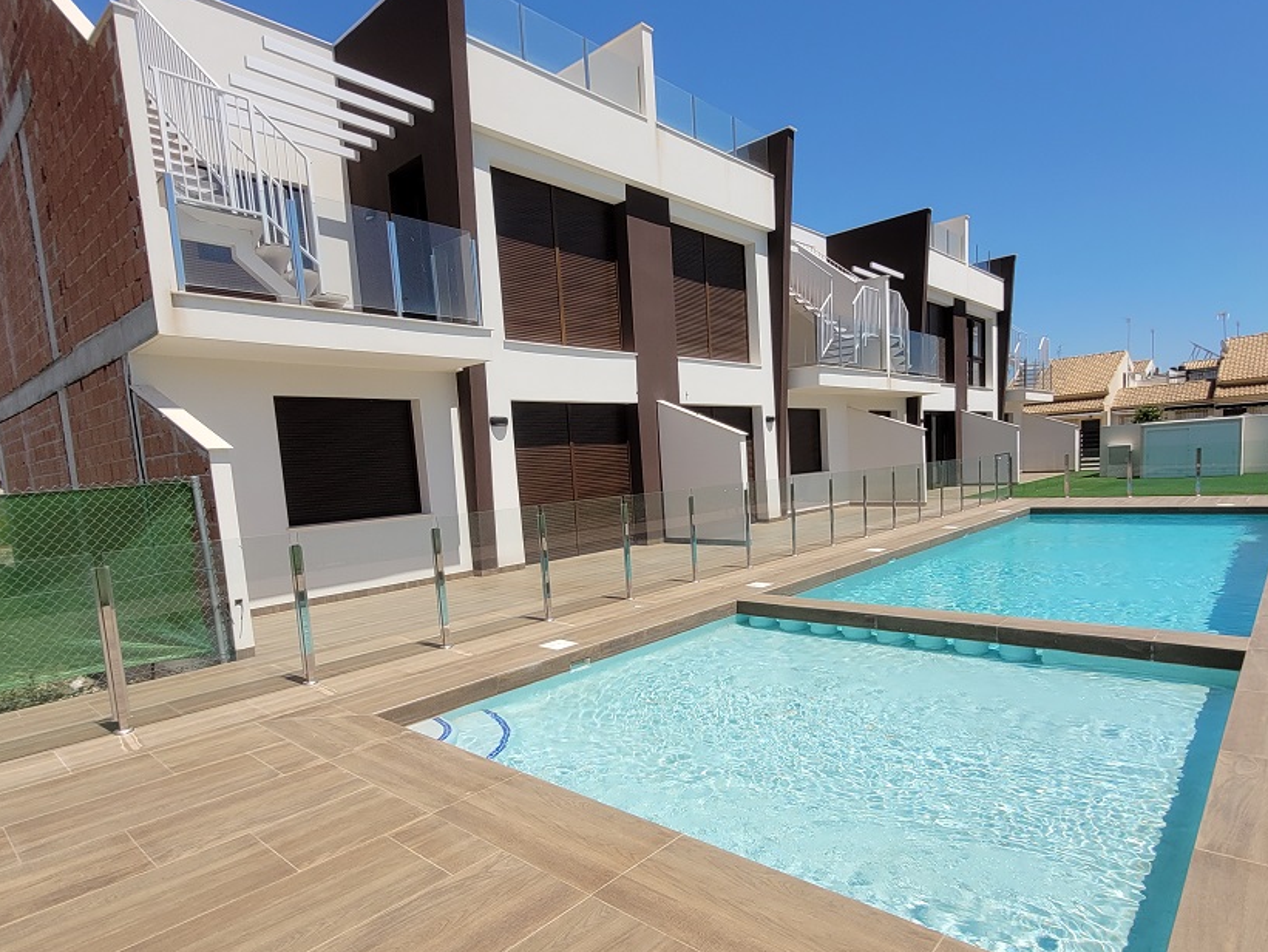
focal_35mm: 19
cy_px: 552
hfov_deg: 84.6
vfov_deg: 68.3
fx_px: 696
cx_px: 644
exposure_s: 1/2320
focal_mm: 1.74
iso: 40
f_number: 2.2
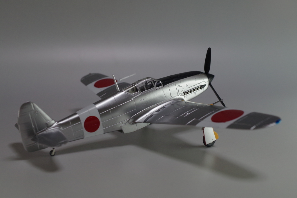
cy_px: 99
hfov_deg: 37.8
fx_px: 433
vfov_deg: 25.8
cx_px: 148
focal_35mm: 52
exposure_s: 1/80
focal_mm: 35
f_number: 8
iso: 800
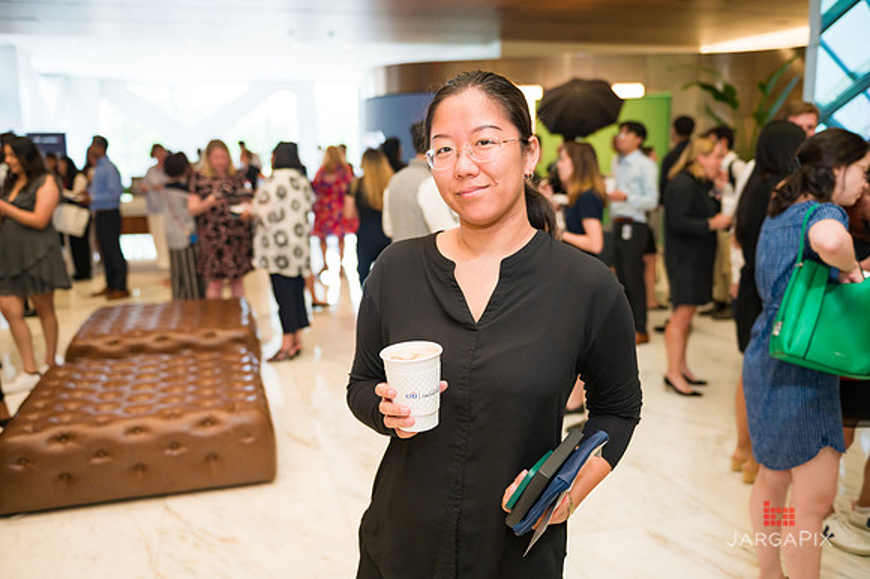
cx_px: 435
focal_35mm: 32
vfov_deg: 41.1
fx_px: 773
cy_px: 290
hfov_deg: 58.7
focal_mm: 32
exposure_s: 1/200
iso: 400
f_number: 3.2
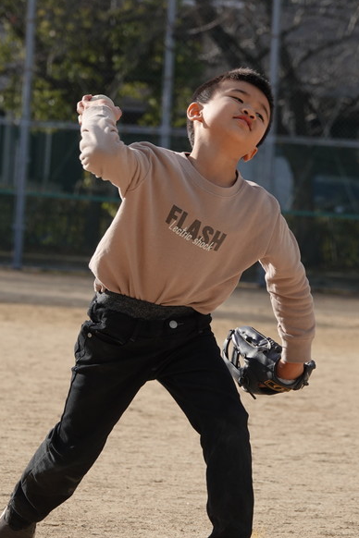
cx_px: 195
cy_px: 231
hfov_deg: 5.2
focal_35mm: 264
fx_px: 3949
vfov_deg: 7.8
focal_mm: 70.27
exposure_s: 1/1250
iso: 200
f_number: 4
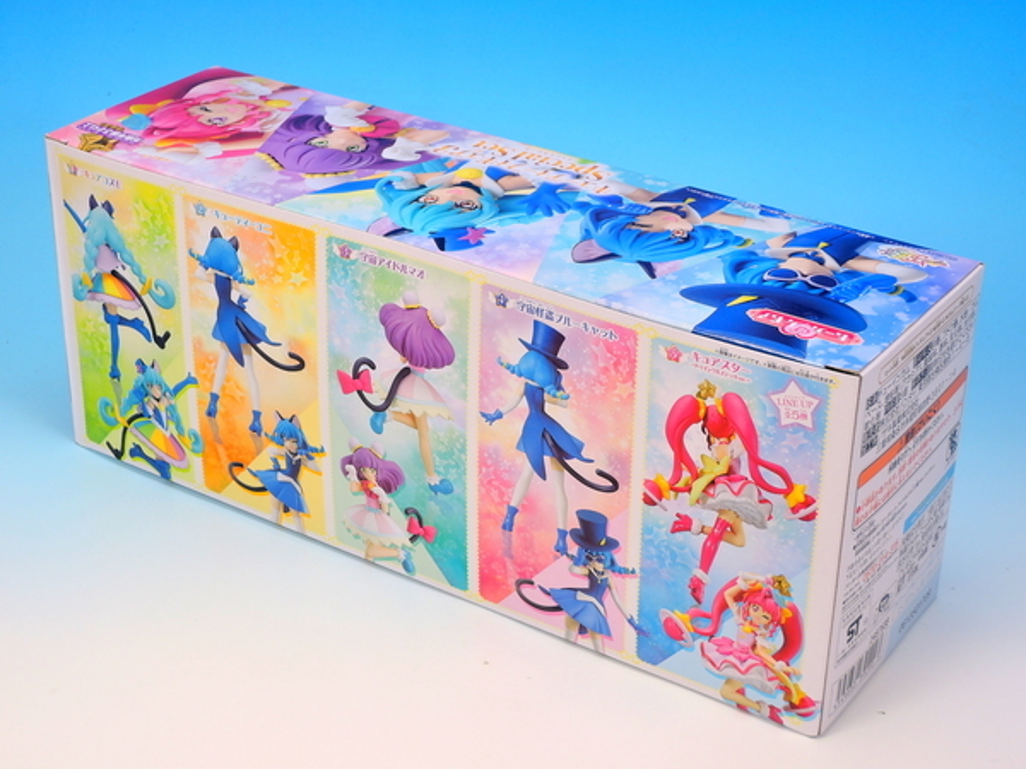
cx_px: 513
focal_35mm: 67
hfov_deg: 29.0
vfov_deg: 21.9
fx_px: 1986
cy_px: 384
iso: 80
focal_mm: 14.3
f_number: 5
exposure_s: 1/4
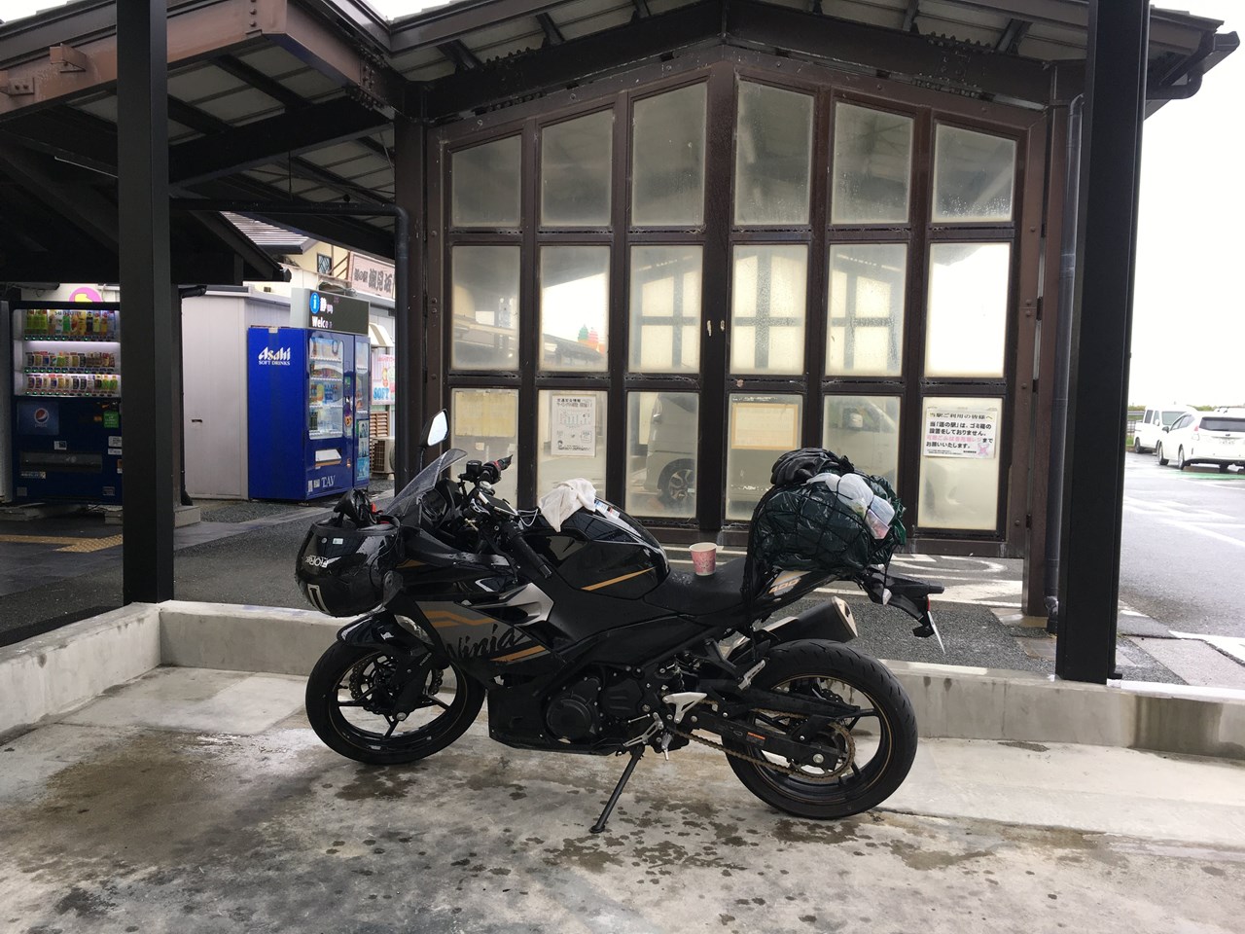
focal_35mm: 29
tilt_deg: -3.2
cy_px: 467
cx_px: 622
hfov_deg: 61.7
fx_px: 1043
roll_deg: -0.5
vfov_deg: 48.2
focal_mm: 4.15
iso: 32
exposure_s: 1/120
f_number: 2.2
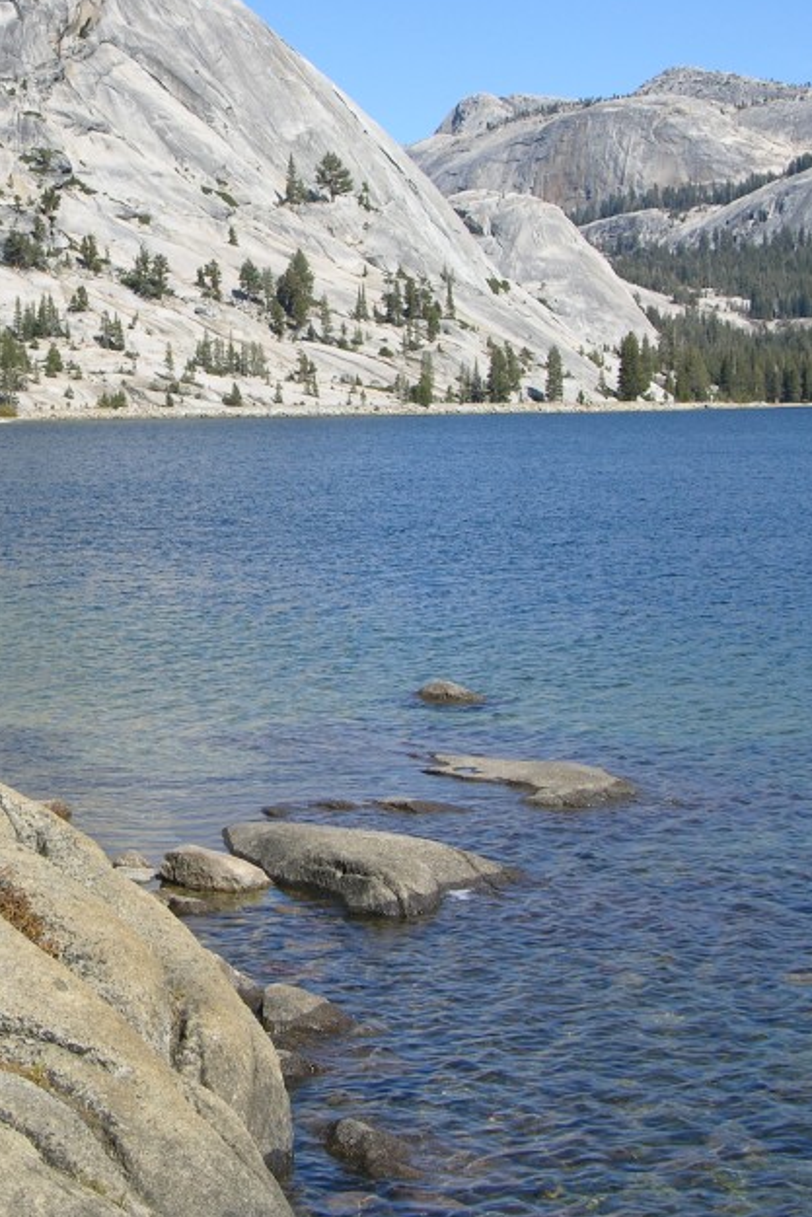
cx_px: 19
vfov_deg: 22.1
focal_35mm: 92
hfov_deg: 14.7
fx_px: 3111
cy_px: 512
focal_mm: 13.7
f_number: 5.5
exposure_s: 1/286
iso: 50
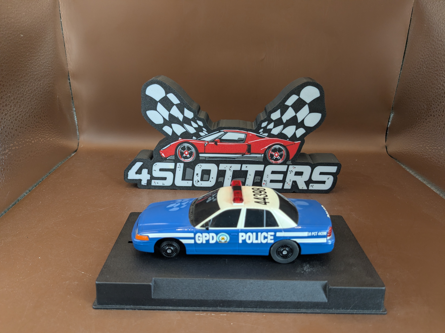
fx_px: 347
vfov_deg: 51.4
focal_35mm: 27
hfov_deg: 65.3
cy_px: 166
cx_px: 222
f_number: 1.73
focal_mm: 4.38
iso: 62
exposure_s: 1/99.9
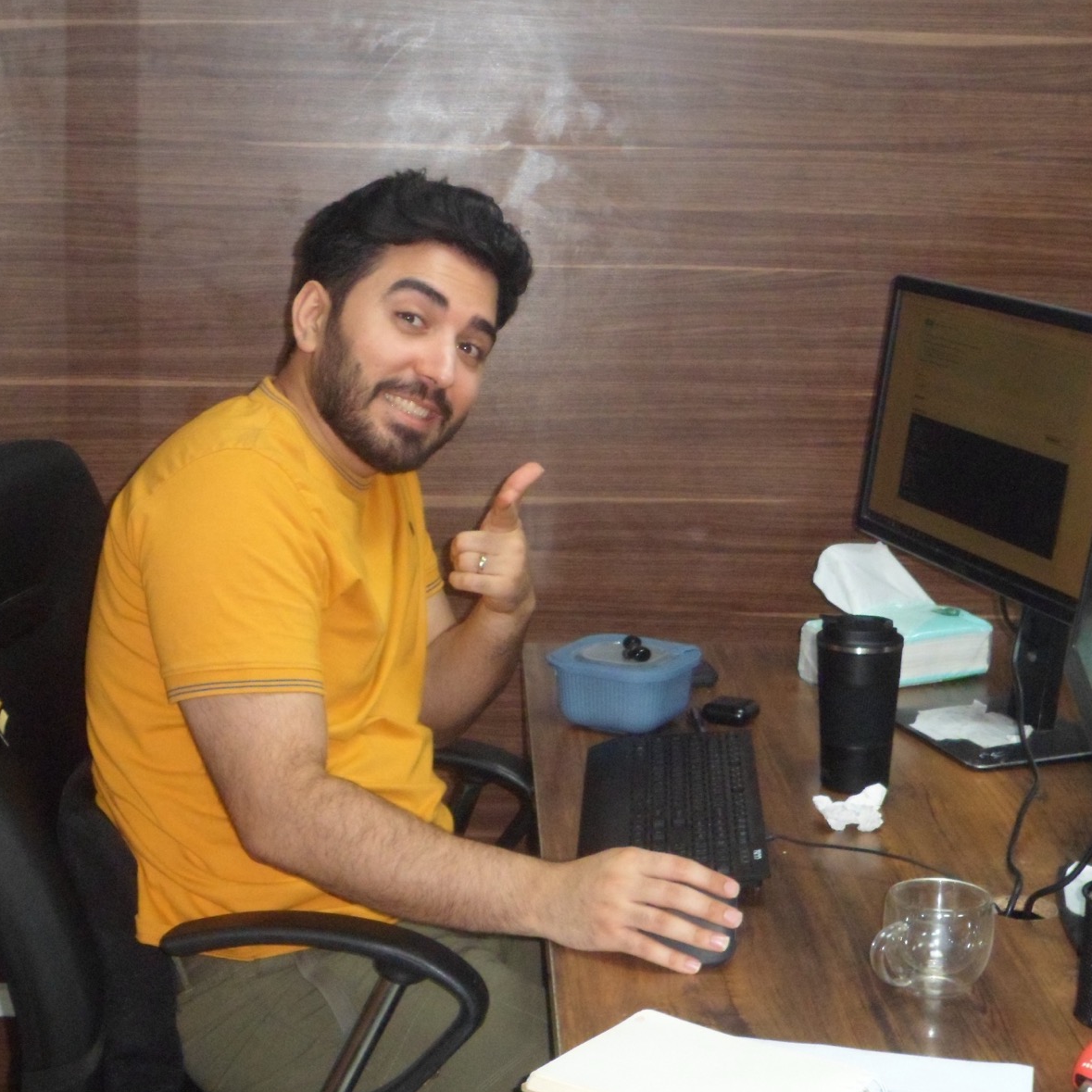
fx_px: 2141
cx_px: 485
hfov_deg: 28.6
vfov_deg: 28.6
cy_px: 545
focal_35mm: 60
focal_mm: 9.3
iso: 640
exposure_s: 1/60
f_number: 4.7
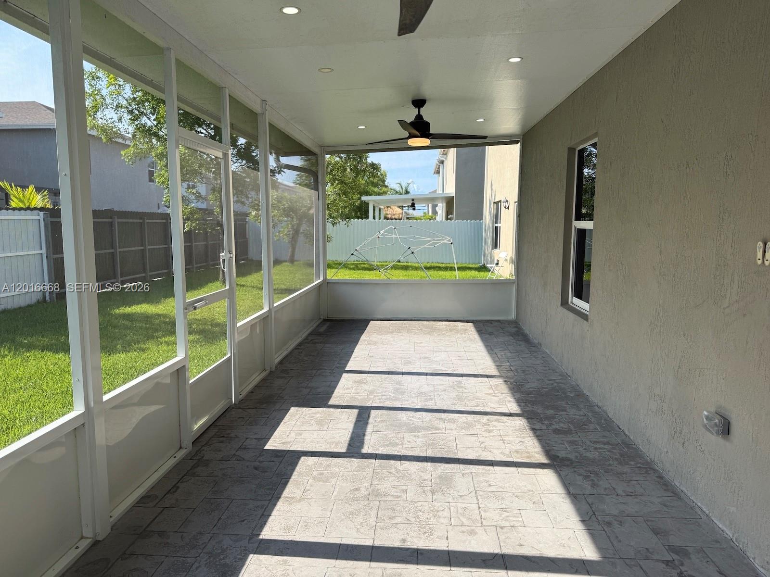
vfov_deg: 56.8
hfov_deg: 71.6
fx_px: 534
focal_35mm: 24
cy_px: 288
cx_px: 385
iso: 80
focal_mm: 6.76
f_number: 1.78
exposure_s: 1/1493
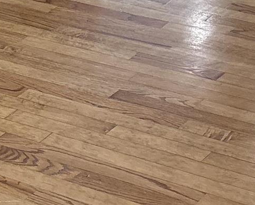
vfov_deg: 8.4
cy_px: -372
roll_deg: +1.0
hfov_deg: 11.9
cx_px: 245
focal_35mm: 160
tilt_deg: -5.6
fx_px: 1208
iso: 100
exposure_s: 1/60
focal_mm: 5.96
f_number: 1.6
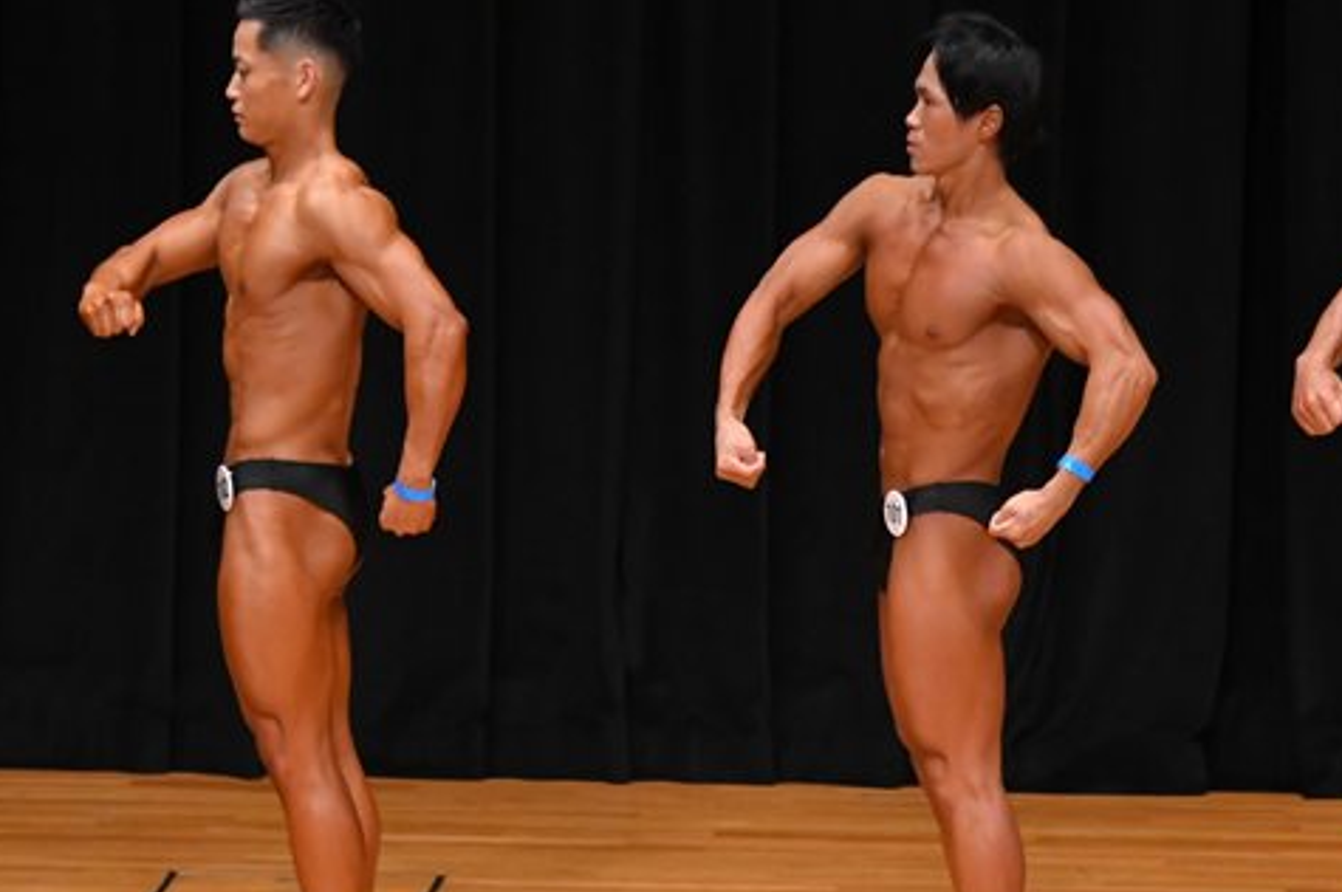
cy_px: 567
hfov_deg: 5.6
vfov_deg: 3.7
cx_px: 939
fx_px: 13671
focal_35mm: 367
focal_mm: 150
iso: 3200
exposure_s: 1/400
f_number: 5.6
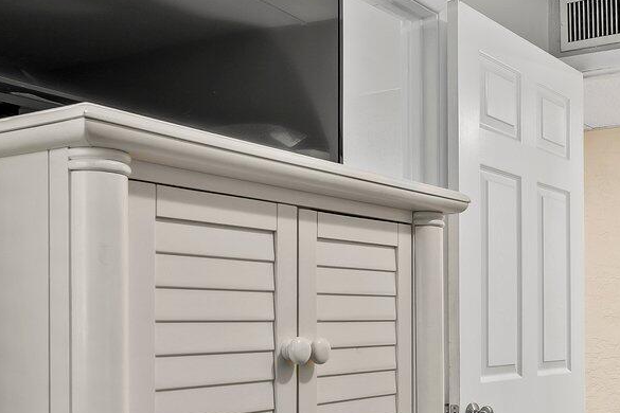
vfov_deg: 27.1
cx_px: 495
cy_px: 320
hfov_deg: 38.8
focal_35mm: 49
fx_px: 844
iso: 400
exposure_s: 1/1.25
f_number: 8
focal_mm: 14
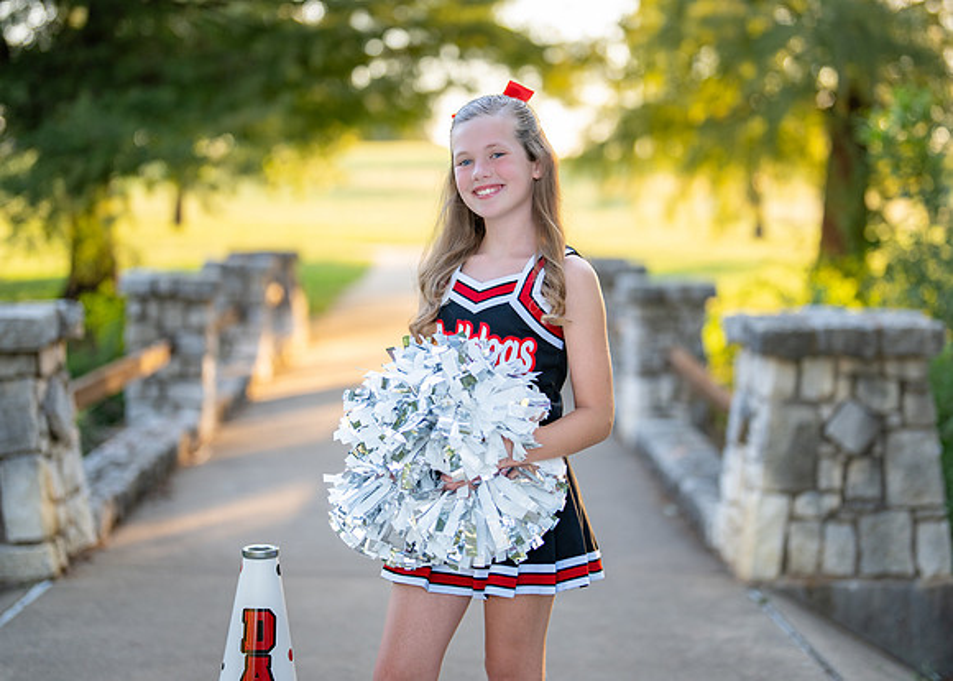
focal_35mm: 61
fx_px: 1648
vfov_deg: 23.3
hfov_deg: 32.2
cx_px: 512
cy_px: 291
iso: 200
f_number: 1.2
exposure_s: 1/1000
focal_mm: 50
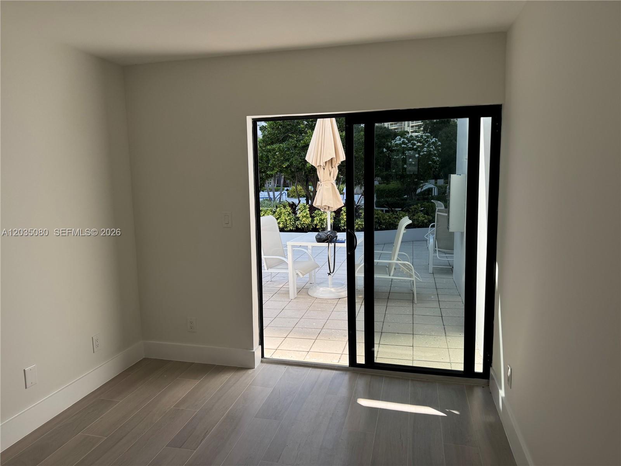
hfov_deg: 71.6
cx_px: 310
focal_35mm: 24
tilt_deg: -7.3
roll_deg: +0.4
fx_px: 431
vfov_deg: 56.8
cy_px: 233
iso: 80
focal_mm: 6.76
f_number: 1.78
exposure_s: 1/995
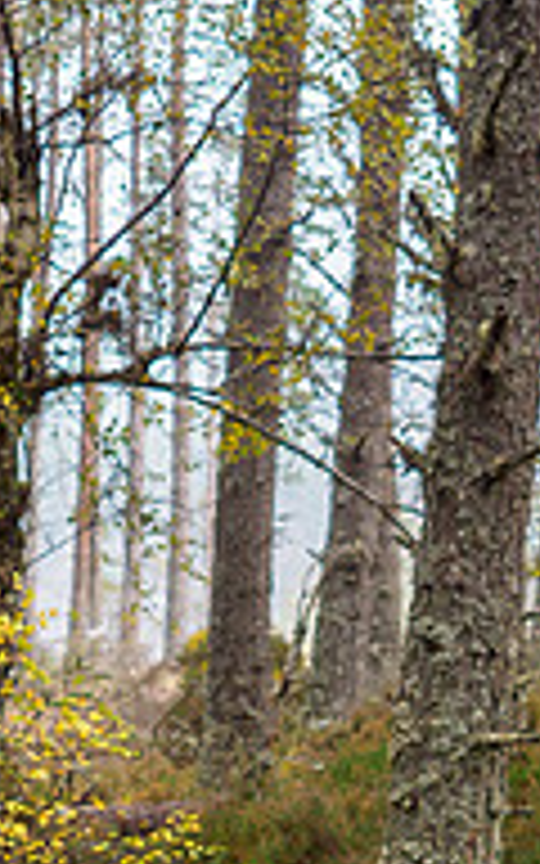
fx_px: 6311
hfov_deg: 4.8
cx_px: -428
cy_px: 806
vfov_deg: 7.8
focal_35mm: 268
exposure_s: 1/60
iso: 200
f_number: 2.8
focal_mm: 40
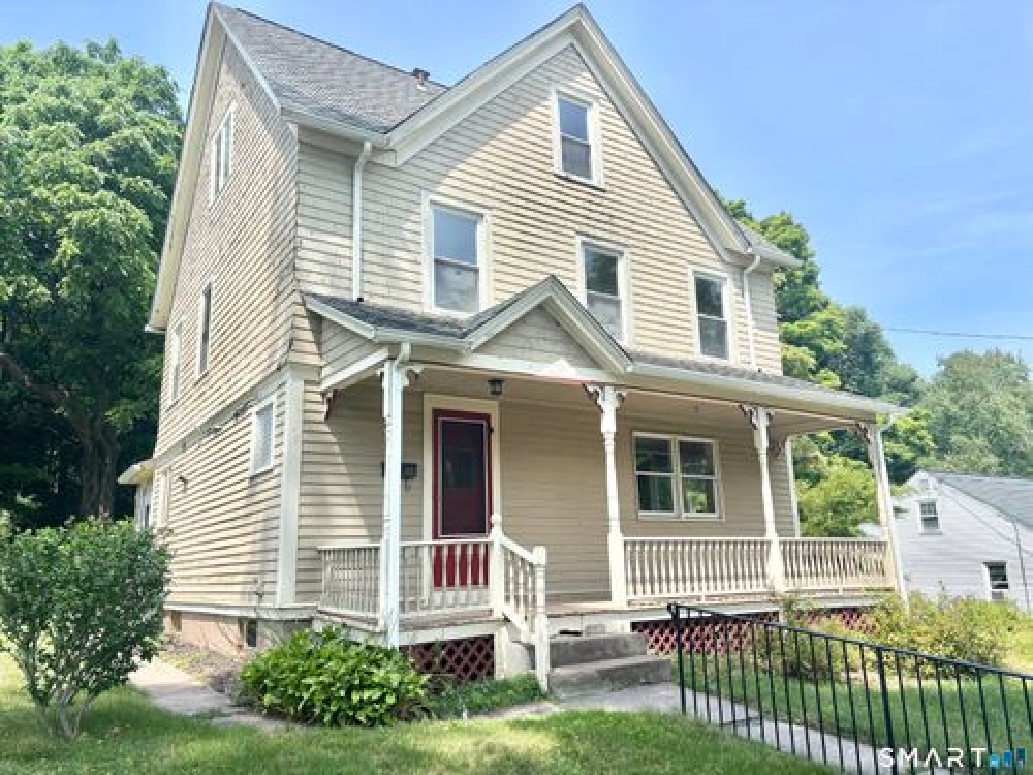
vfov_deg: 53.1
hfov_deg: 67.3
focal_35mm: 26
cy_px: 388
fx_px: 776
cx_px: 516
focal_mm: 5.96
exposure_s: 1/2398
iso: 50
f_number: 1.6
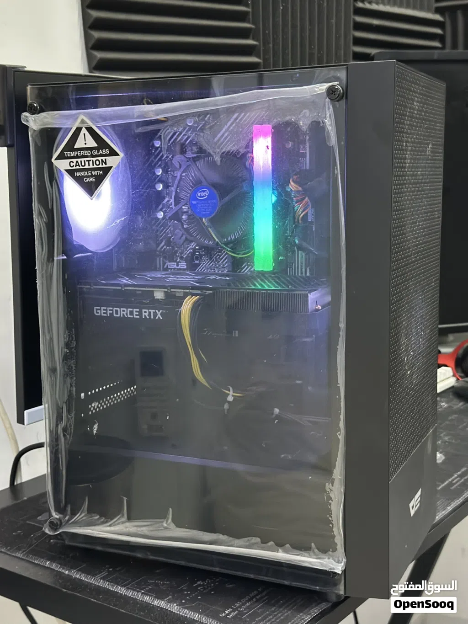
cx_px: 234
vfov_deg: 39.7
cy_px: 312
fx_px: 865
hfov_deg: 30.3
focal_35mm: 48
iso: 1000
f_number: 1.78
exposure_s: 1/29
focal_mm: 6.86
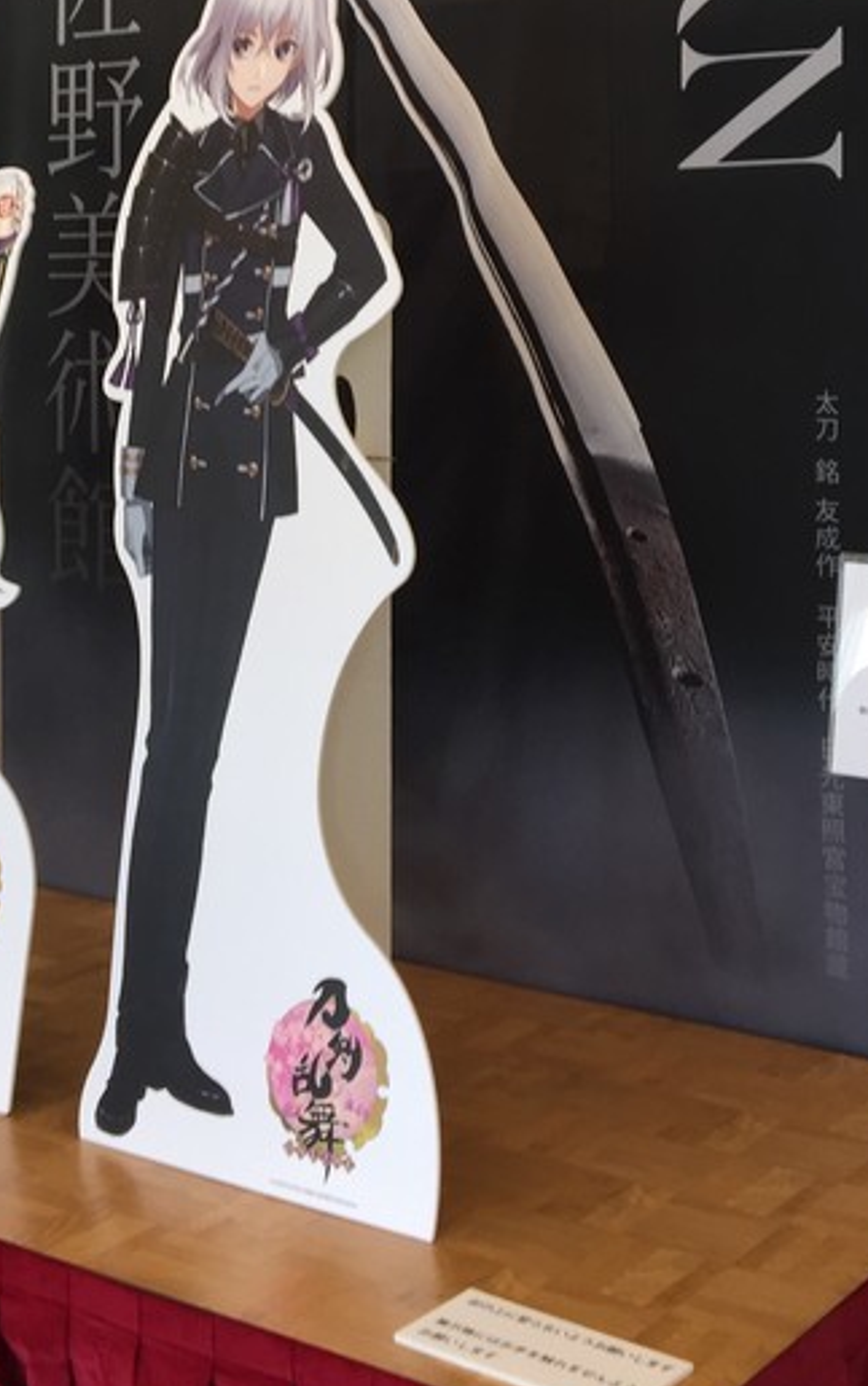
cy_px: 306
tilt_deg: -0.3
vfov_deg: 32.7
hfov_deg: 21.3
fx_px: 2306
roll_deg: +0.0
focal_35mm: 61
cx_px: 306
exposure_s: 1/60
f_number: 2.2
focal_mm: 4.15
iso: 40
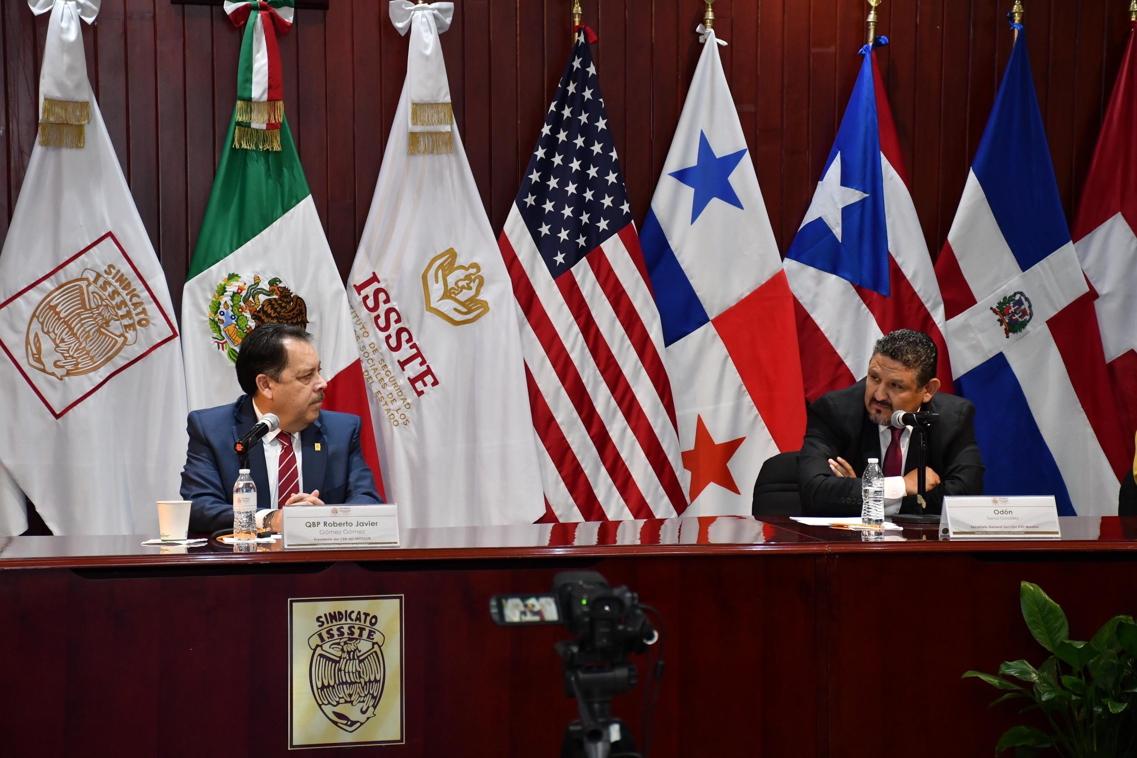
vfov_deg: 13.8
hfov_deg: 20.6
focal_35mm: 99
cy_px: 379
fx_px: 3127
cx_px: 568
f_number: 5.6
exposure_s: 1/100
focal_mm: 66
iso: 1250
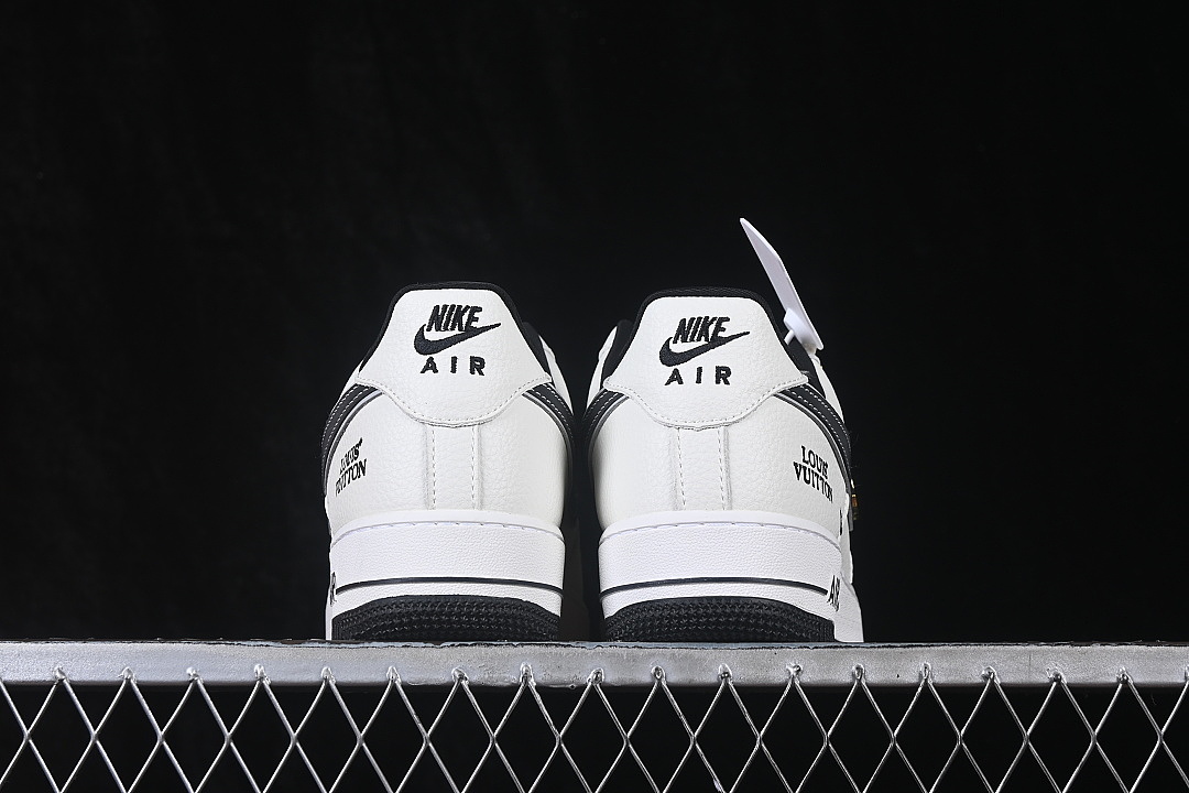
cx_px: 594
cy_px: 396
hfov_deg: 27.0
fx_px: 2477
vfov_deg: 18.2
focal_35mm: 75
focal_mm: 50
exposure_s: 1/80
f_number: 8
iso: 160
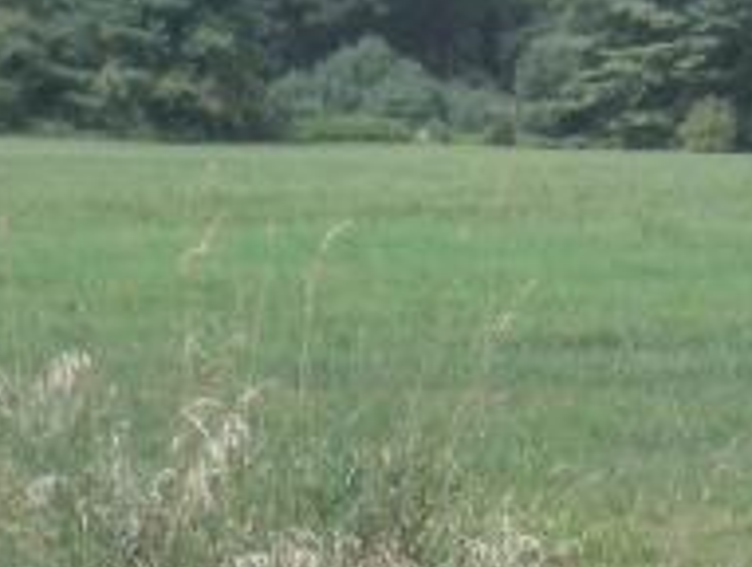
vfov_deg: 7.5
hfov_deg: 9.9
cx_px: 642
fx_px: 4309
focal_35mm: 198
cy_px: 658
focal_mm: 6.5
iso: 64
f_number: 3.1
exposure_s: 1/250
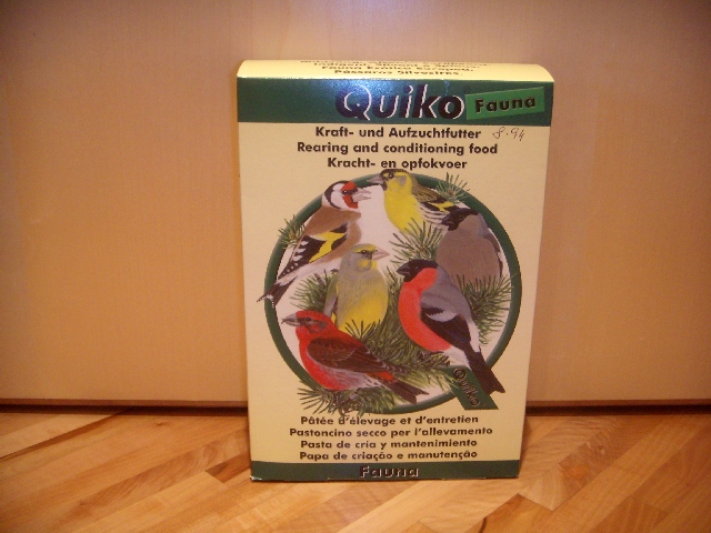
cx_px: 356
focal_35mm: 38
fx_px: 781
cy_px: 266
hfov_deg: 49.0
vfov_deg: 37.7
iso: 200
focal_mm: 6.4
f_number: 3.5
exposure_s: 1/8.43
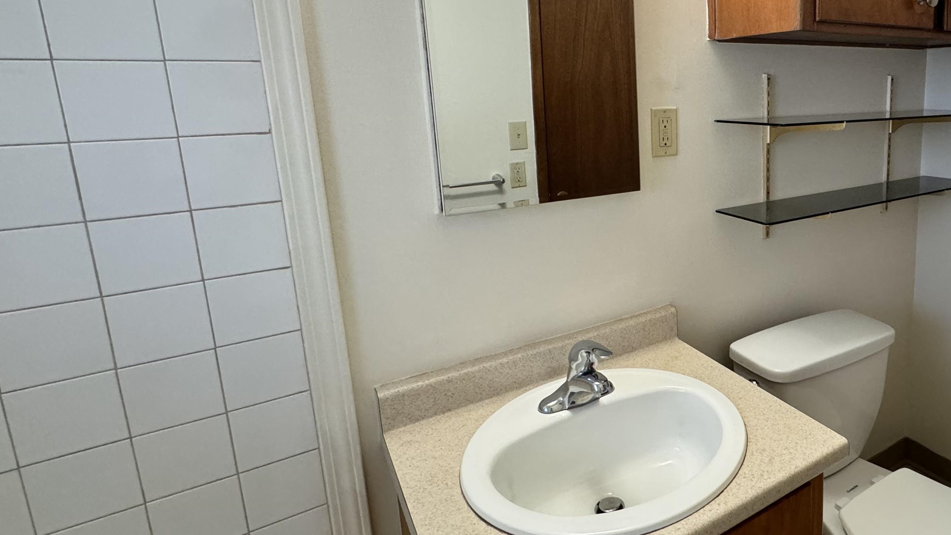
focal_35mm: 23
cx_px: 716
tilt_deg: -10.8
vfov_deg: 48.9
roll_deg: +0.1
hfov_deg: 73.1
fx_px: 580
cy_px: 193
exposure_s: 1/120
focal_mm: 2.22
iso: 320
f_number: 2.2
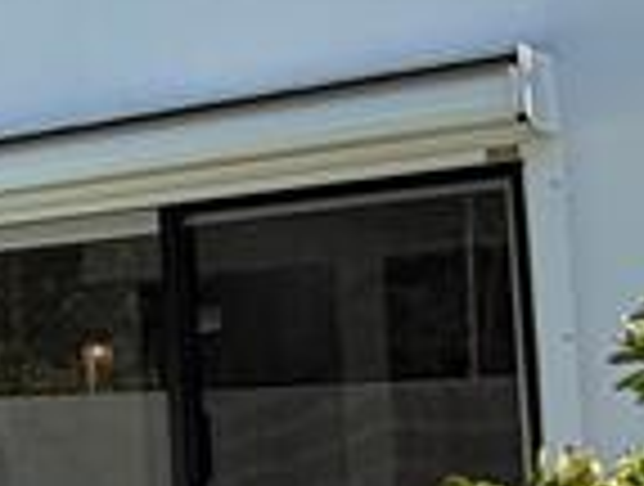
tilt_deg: +6.2
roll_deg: +1.3
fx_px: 1865
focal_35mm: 100
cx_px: -392
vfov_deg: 14.9
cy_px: 256
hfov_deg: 17.2
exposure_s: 1/888
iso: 20
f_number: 2.2
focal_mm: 2.22
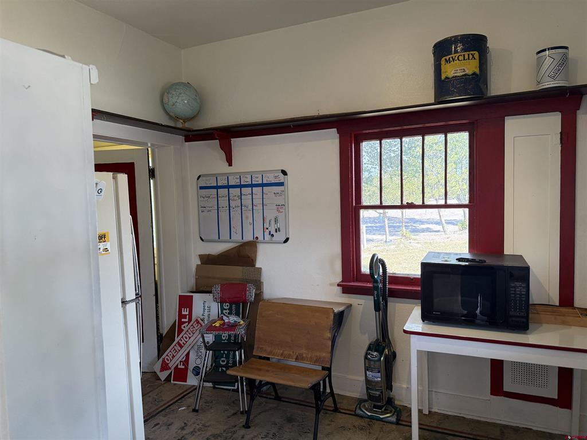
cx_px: 294
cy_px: 220
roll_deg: +0.9
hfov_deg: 71.6
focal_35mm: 24
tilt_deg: -2.9
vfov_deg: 56.8
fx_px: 407
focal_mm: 6.76
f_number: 1.78
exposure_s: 1/224
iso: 200
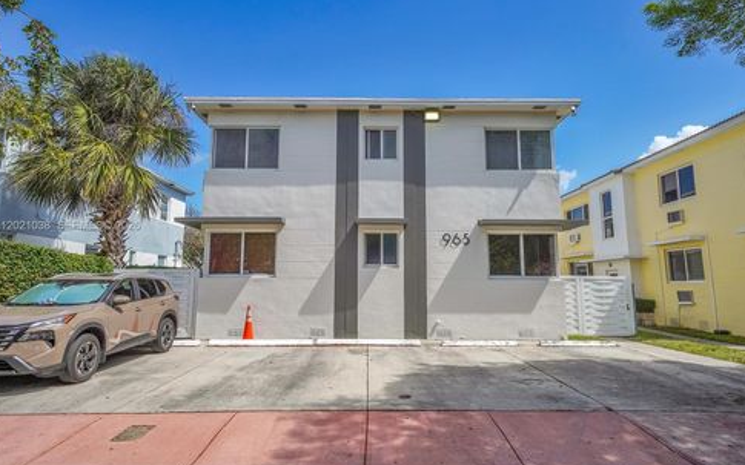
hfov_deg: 82.3
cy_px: 226
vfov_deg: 57.2
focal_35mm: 21
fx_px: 426
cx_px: 375
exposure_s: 1/1250
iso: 400
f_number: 8
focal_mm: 20
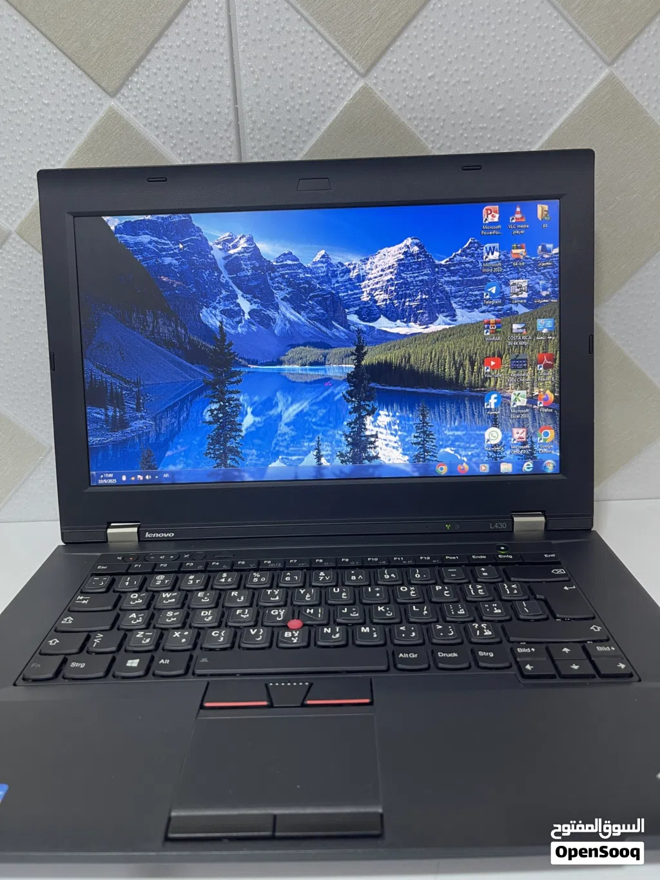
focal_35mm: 25
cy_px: 440
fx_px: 635
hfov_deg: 54.9
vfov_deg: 69.4
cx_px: 330
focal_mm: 5.1
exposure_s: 1/50
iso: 80
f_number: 1.6
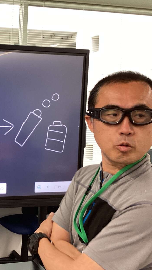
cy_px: 129
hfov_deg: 21.7
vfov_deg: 39.9
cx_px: -21
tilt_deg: -6.6
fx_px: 373
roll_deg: -1.7
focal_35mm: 52
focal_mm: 3.3
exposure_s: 1/50
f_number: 2.4
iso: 80
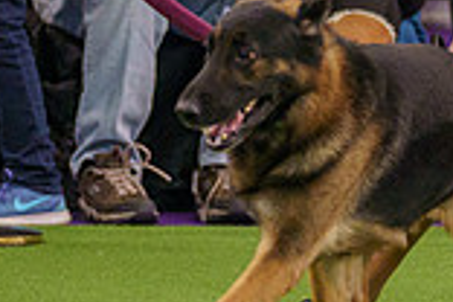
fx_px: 7109
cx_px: 405
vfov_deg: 2.4
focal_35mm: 565
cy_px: 67
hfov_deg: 3.6
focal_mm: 127
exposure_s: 1/500
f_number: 2.8
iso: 2500
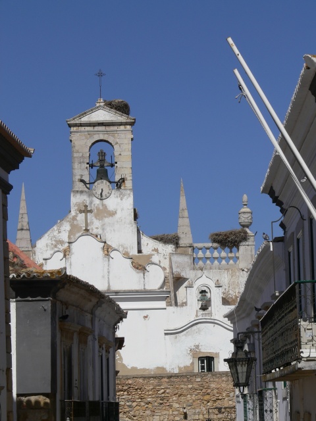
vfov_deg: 16.1
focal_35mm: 122
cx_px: 158
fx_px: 1485
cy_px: 210
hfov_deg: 12.1
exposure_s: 1/500
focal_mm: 25.7
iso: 80
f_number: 8
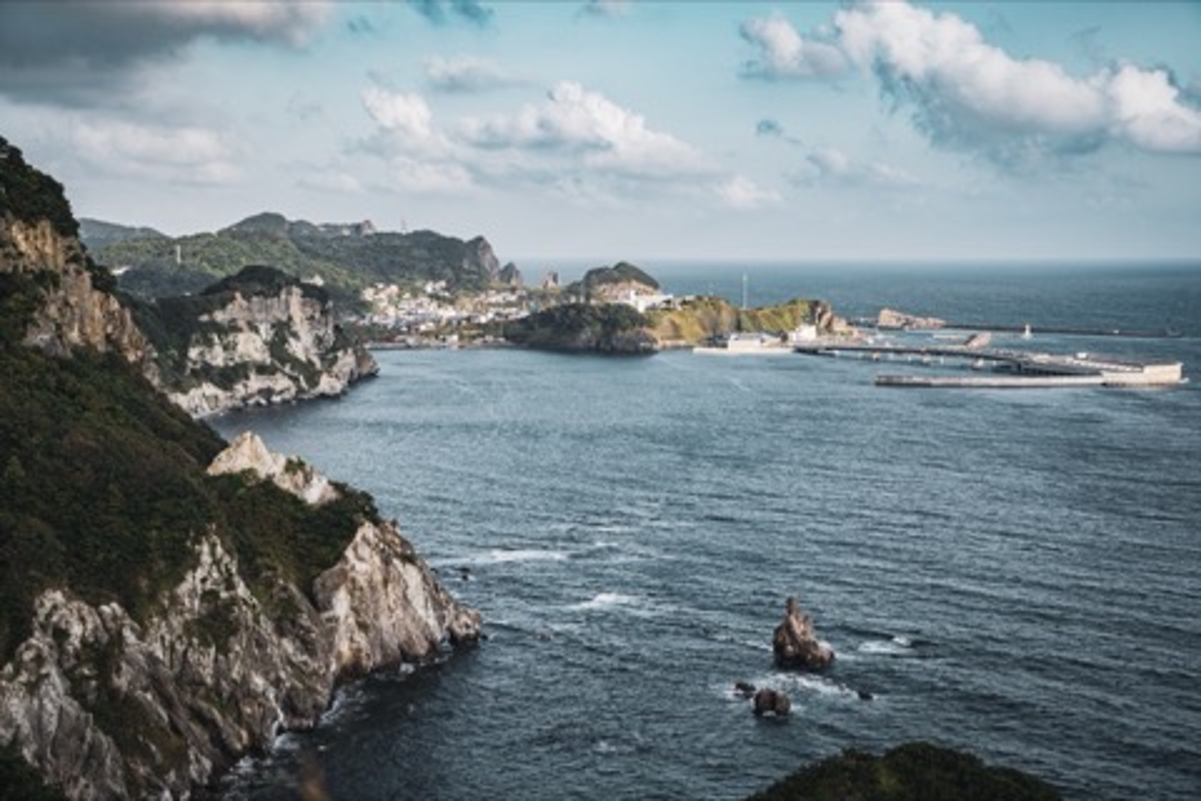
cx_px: 600
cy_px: 400
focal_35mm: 53
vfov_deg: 25.5
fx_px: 1768
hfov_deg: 37.5
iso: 100
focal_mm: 53
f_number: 7.1
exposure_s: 1/100
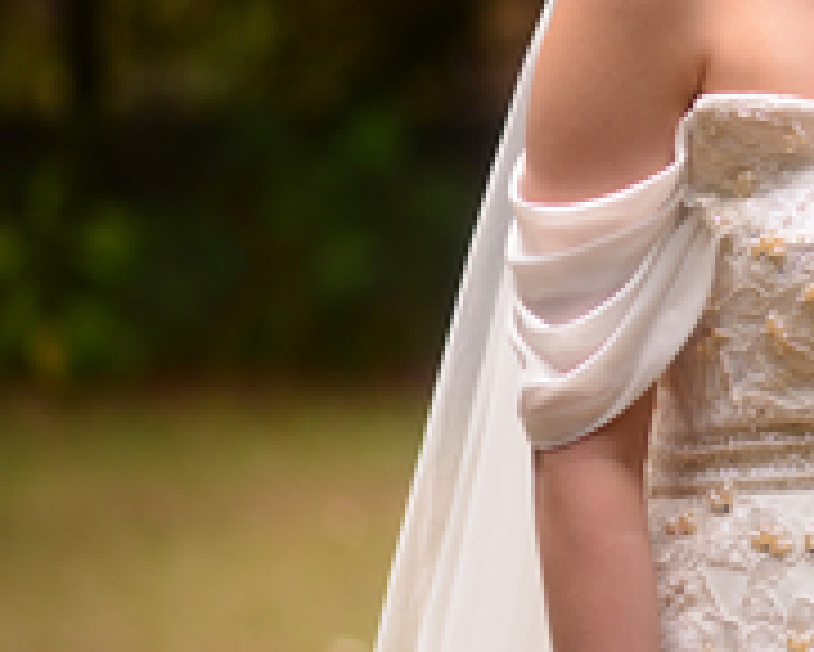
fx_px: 5086
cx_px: 985
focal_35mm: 211
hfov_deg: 9.0
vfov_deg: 7.3
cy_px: 252
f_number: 1.8
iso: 400
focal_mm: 85
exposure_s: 1/4000
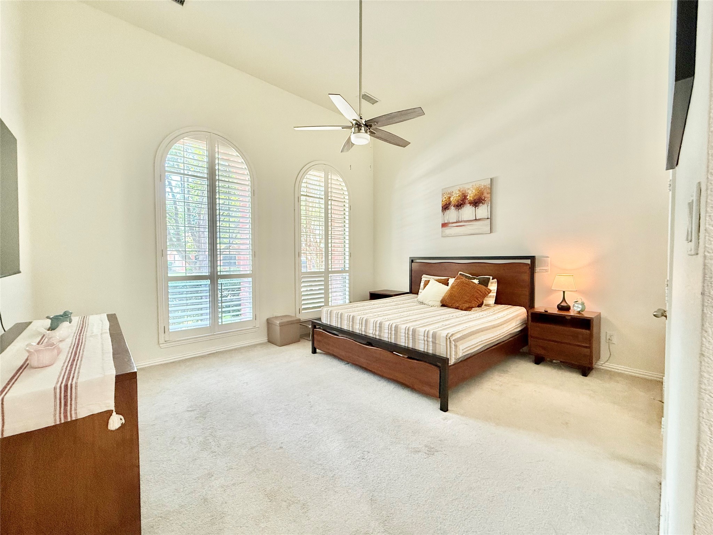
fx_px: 288
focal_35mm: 14
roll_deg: -0.1
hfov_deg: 102.1
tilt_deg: -1.6
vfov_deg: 85.7
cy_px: 268
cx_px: 356
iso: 320
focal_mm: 2.22
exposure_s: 1/60
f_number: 2.2
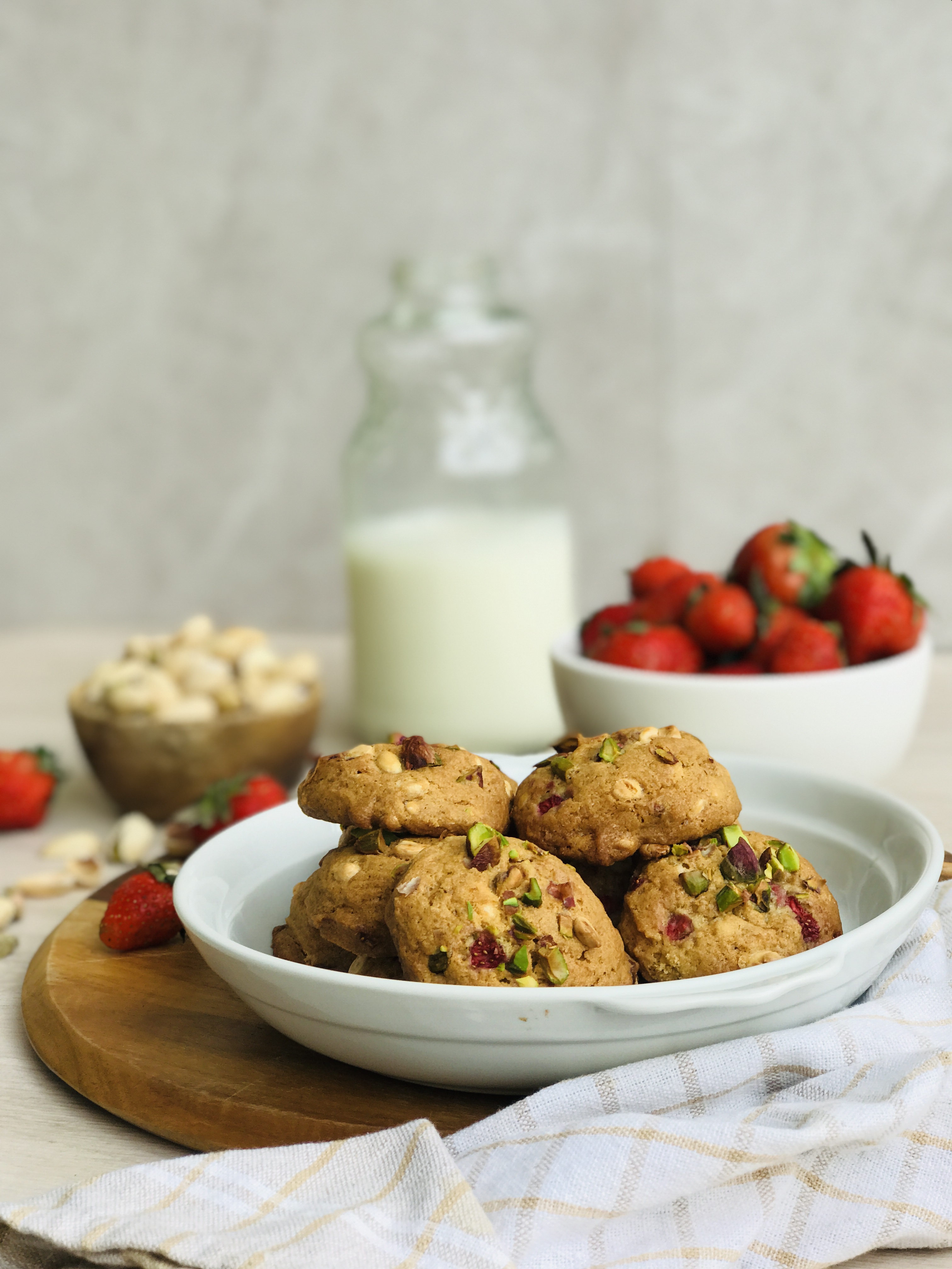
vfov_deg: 33.8
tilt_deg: -11.6
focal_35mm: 57
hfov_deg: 25.7
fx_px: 2090
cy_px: 634
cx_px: 476
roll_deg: +2.9
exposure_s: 1/213
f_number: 2.8
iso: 20
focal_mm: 6.6
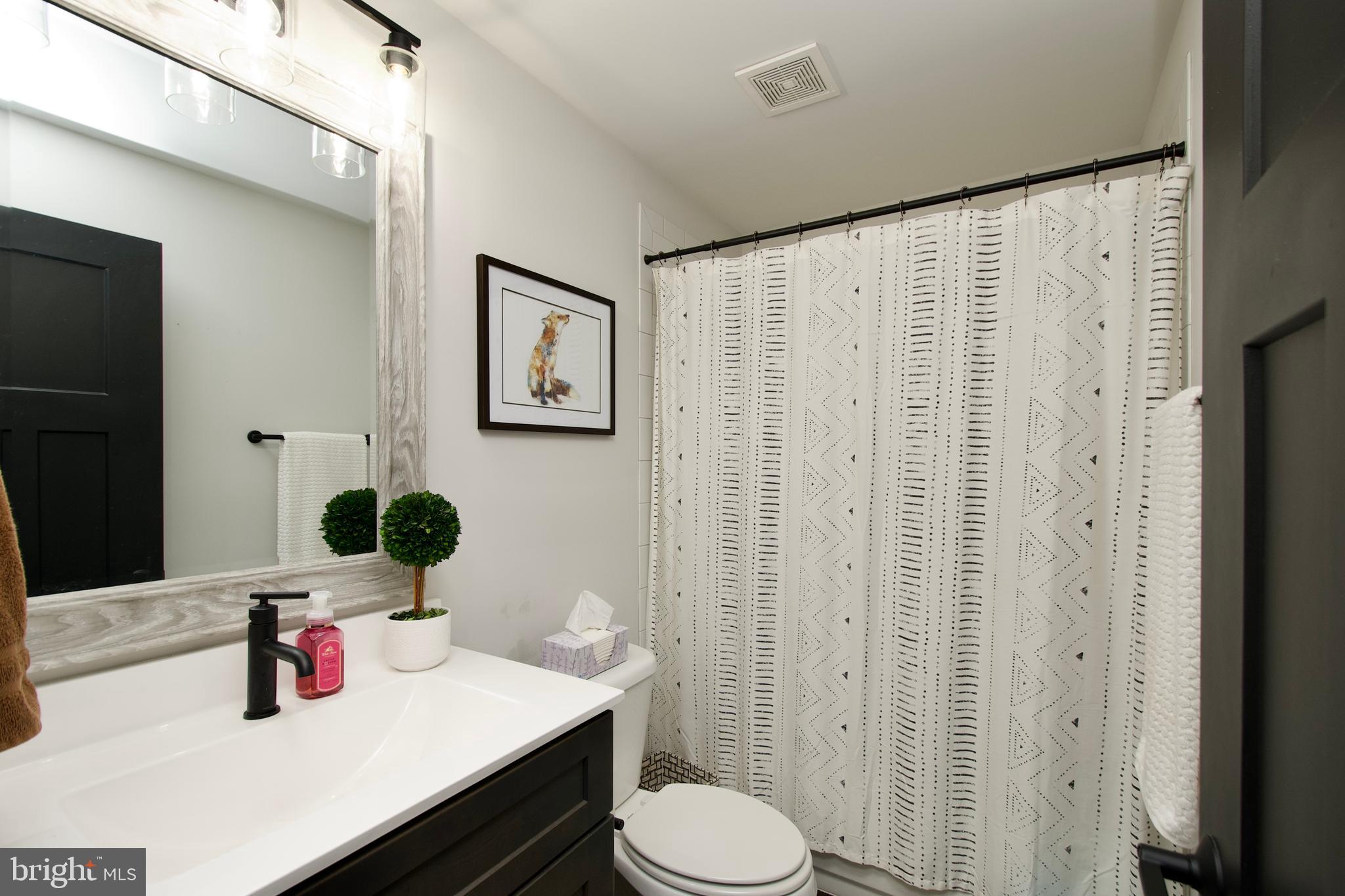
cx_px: 672
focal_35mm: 15
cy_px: 448
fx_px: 560
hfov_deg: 100.4
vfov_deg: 77.3
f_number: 7.1
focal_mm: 10
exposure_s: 1/50
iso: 320
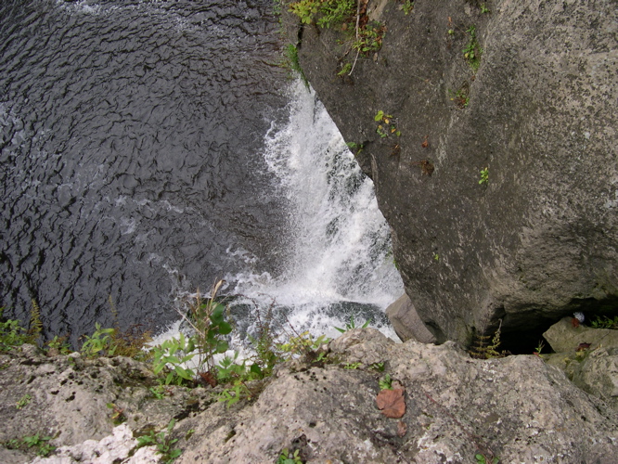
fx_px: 679
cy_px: 232
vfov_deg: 37.7
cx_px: 309
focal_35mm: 38
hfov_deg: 49.0
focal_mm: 8
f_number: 2.8
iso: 100
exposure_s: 1/204
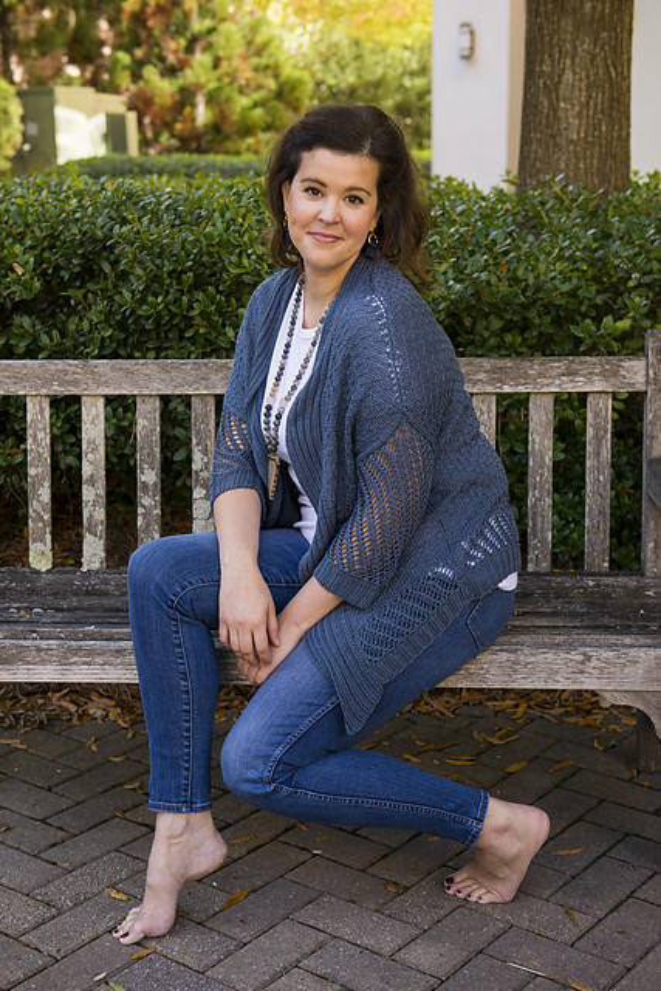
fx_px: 1376
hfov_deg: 27.0
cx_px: 330
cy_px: 496
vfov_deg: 39.6
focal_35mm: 50
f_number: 4.5
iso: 800
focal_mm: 50
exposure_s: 1/400
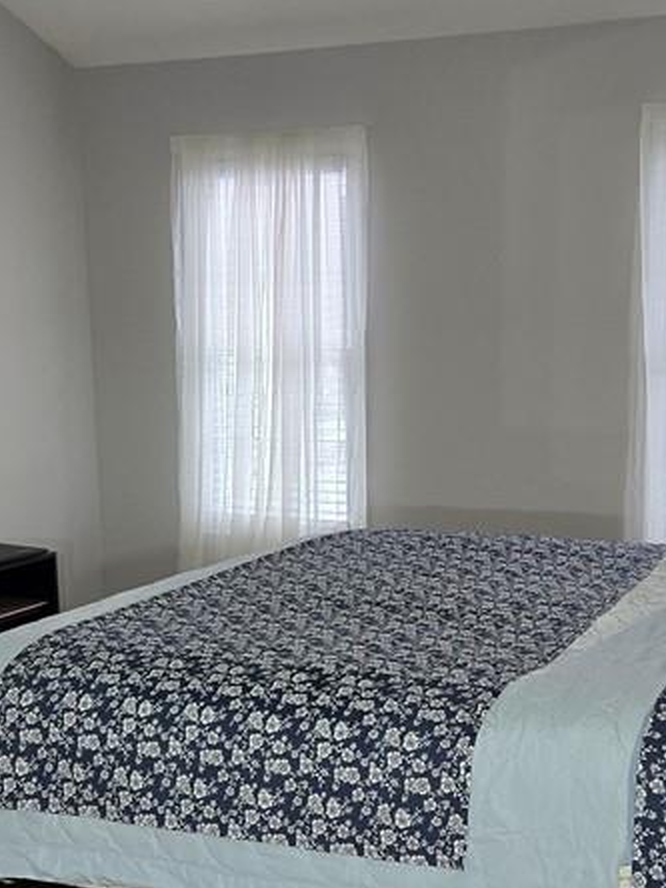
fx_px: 1360
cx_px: 378
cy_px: 602
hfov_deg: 27.5
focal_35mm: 53
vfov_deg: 35.8
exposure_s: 1/120
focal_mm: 5.4
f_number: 1.8
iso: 320
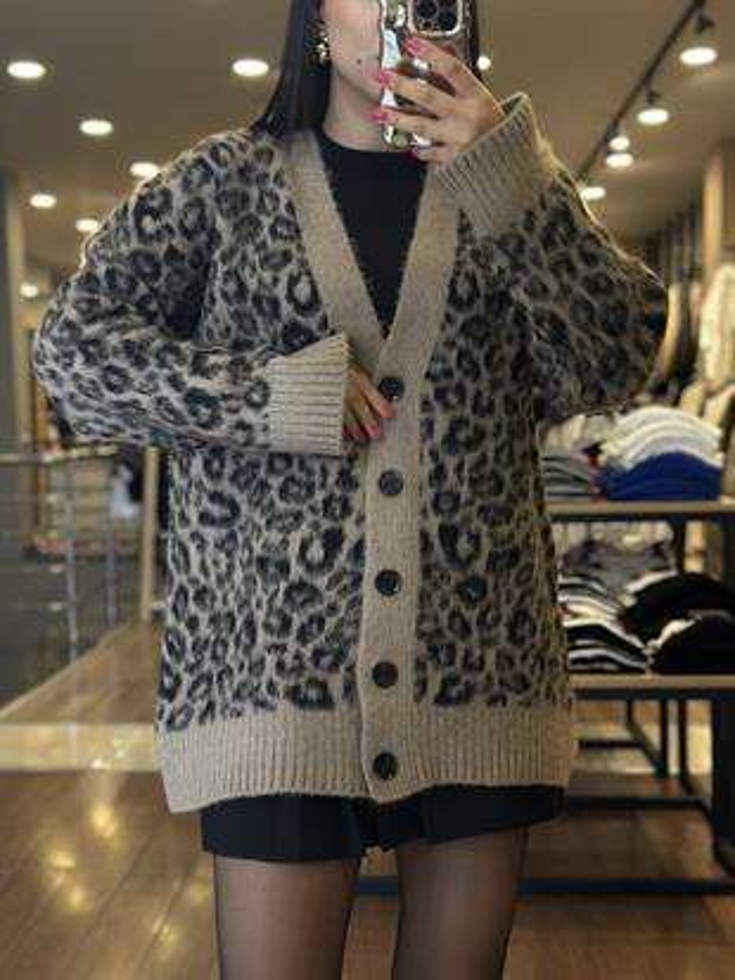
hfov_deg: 30.3
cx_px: 368
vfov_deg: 39.6
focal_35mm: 48
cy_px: 490
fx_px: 1358
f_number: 1.78
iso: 125
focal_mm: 6.86
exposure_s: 1/67
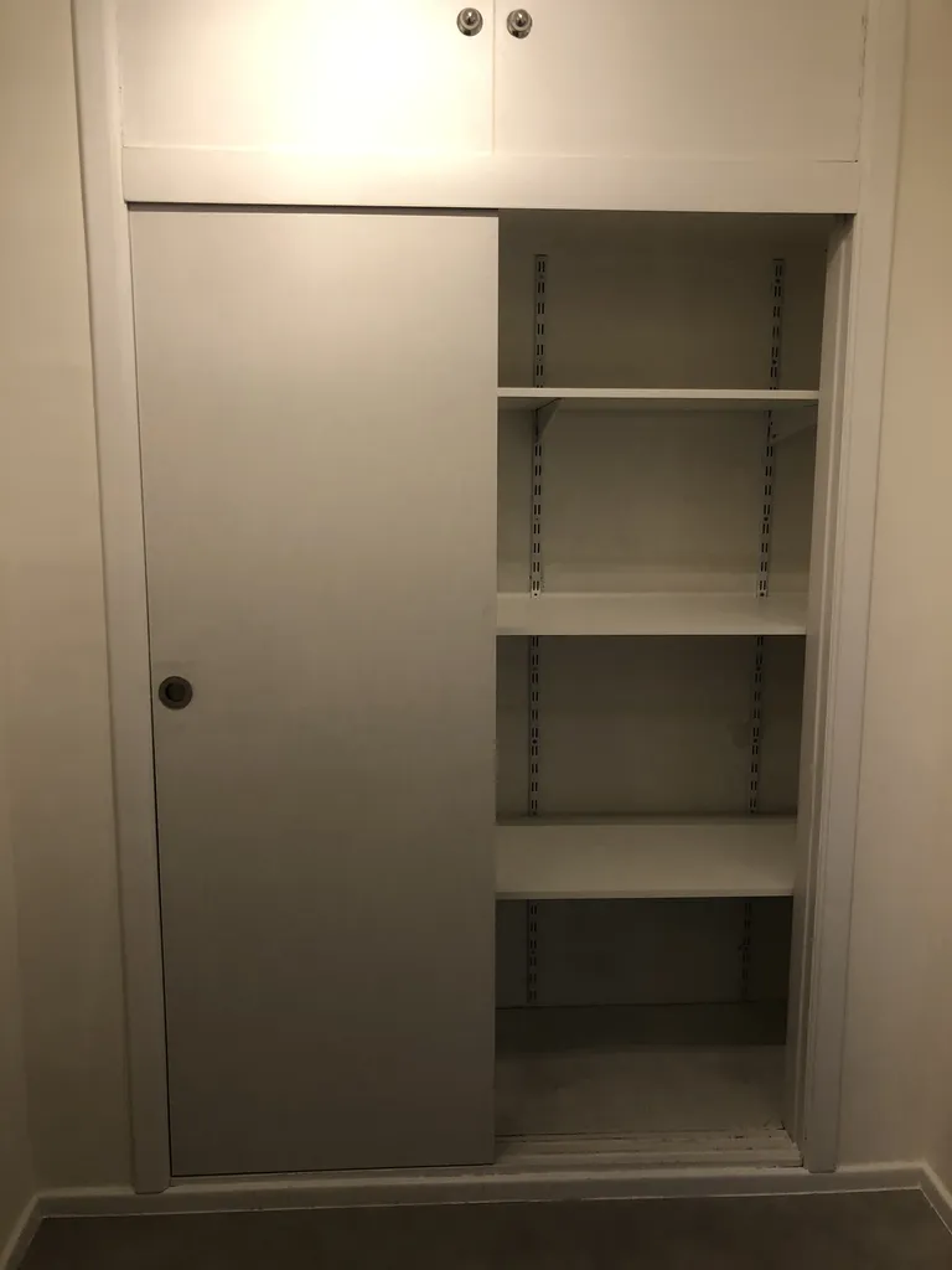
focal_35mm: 28
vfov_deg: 63.4
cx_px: 476
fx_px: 1027
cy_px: 635
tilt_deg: -9.4
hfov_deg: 49.7
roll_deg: +0.2
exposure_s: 1/17
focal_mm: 3.99
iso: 40
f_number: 1.8
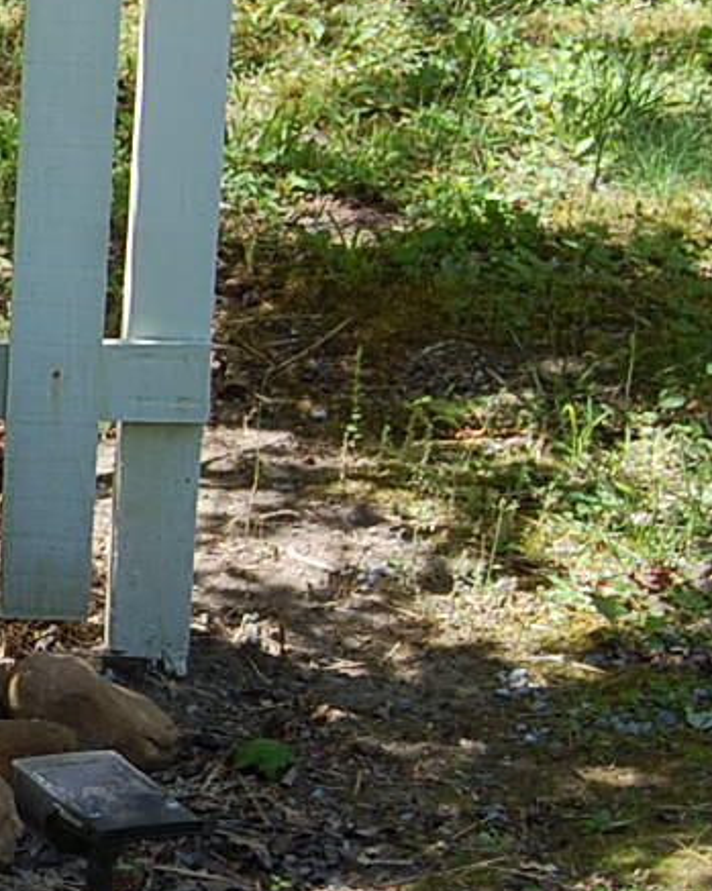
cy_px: 306
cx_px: -655
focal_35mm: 155
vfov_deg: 12.4
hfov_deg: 9.4
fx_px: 4087
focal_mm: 32
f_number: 7.1
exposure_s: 1/200
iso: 200
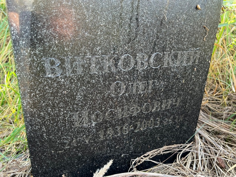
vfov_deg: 53.1
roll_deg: -2.4
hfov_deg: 67.3
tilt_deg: -19.5
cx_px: 118
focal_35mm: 26
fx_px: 177
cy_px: 88
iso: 100
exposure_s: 1/121
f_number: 1.5
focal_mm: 5.7
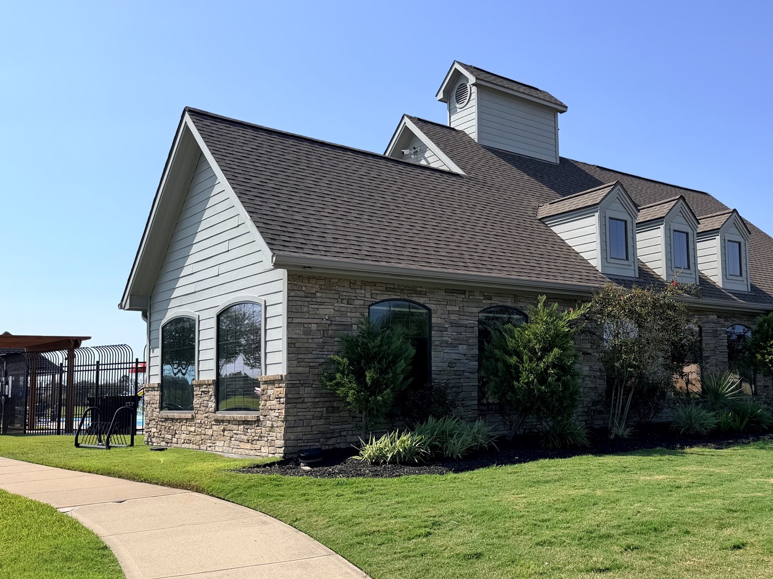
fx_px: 782
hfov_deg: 51.3
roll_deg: +1.2
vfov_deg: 40.7
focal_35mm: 35
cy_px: 315
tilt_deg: +5.5
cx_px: 537
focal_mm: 6.76
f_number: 1.78
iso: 80
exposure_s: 1/5319
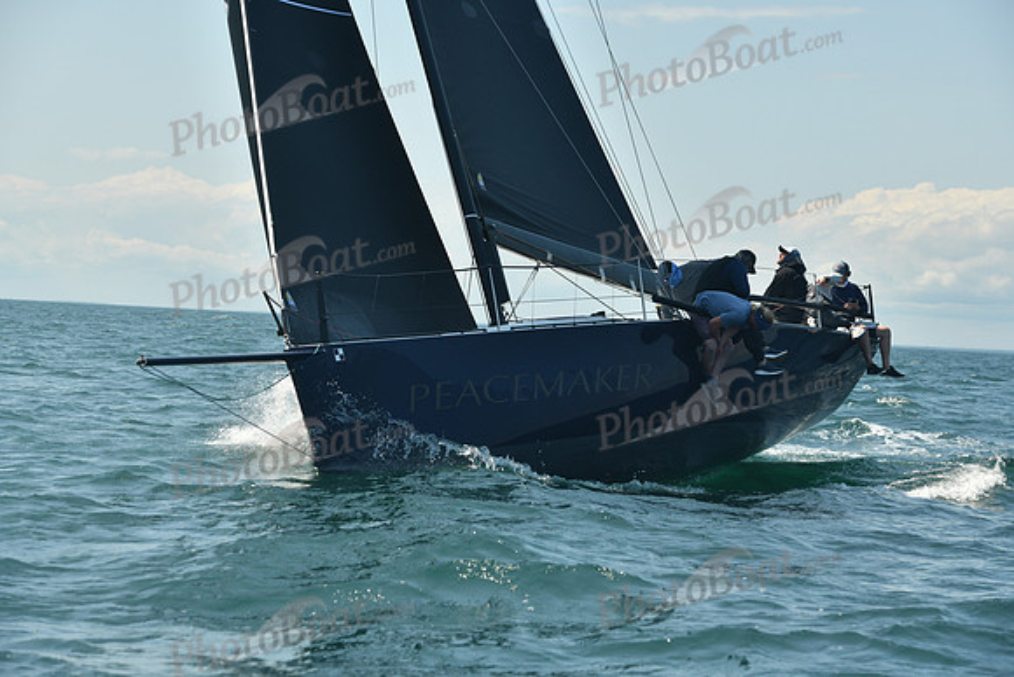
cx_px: 507
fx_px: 2958
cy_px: 338
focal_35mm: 105
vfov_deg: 13.0
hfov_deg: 19.5
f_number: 6.3
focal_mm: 105
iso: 320
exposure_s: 1/640
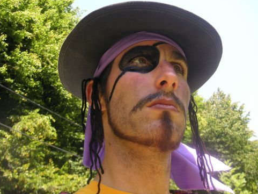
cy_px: 95
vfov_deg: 35.2
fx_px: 306
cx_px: 127
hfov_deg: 45.8
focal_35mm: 41
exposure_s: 1/180
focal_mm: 6.1
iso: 50
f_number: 2.8
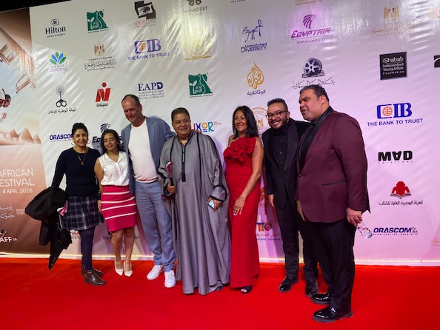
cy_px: 169
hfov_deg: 63.4
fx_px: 356
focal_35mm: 28
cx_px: 211
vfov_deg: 49.8
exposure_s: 1/100
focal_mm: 4.25
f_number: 1.8
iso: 100
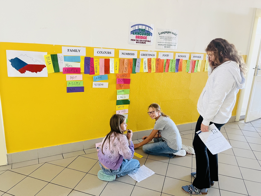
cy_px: 98
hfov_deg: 67.3
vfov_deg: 53.1
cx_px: 130
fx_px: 196
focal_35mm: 26
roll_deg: -2.8
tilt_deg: -14.2
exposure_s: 1/60
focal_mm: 5.1
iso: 500
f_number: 1.6
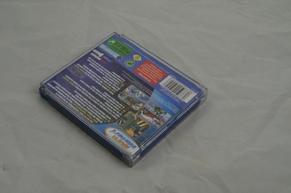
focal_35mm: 60
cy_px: 96
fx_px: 484
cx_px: 146
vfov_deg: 22.5
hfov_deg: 33.5
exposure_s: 1/3
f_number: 20
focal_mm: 40
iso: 100
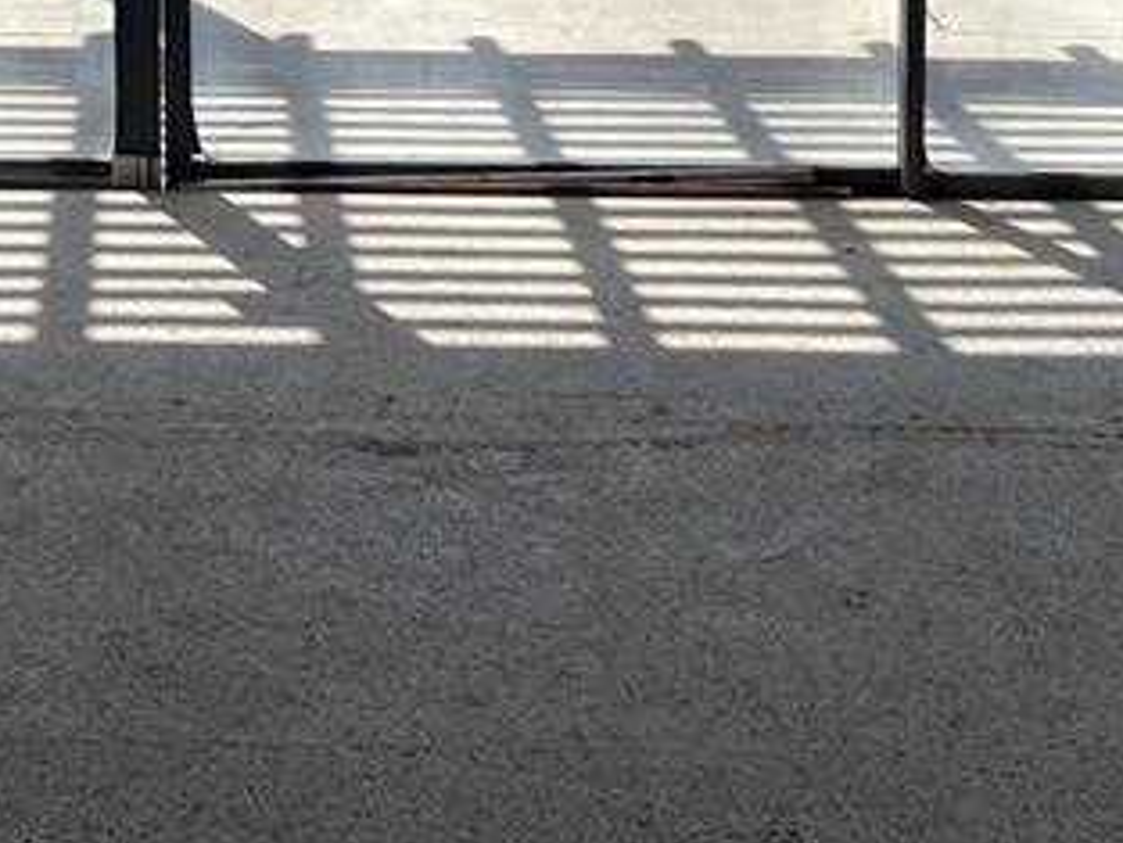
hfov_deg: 22.3
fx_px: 2759
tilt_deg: -5.7
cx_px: 43
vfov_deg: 15.8
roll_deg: -0.9
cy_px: -474
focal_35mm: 85
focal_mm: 5.7
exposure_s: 1/2994
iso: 50
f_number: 1.5
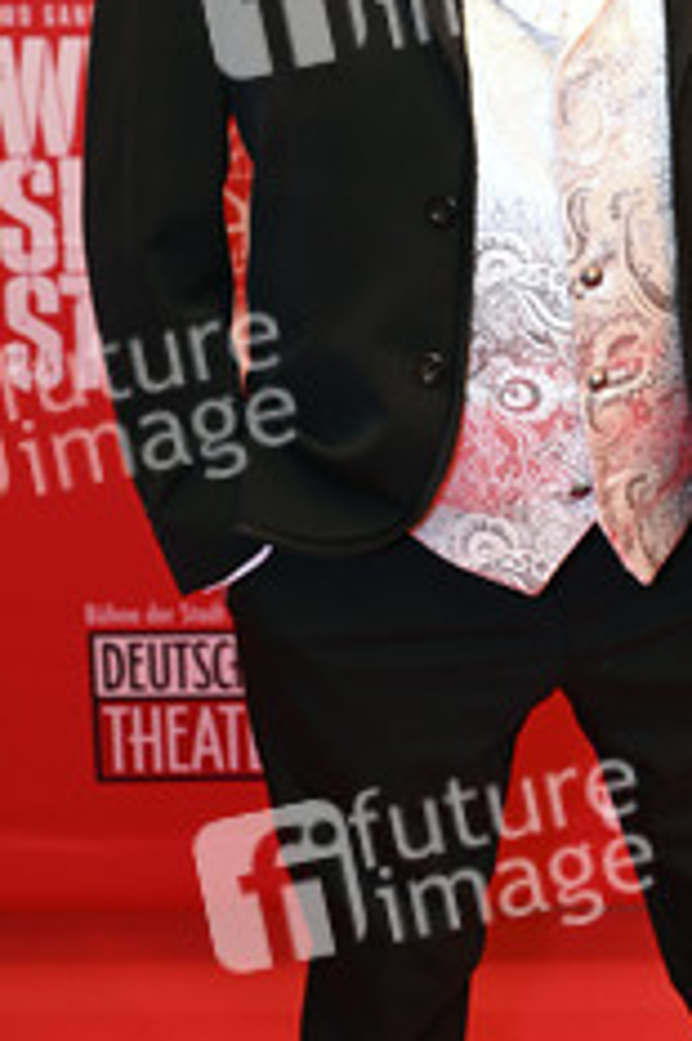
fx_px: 2483
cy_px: 197
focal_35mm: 86
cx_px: 554
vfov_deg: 23.3
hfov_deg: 15.8
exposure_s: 1/125
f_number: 2.8
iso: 1250
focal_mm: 50
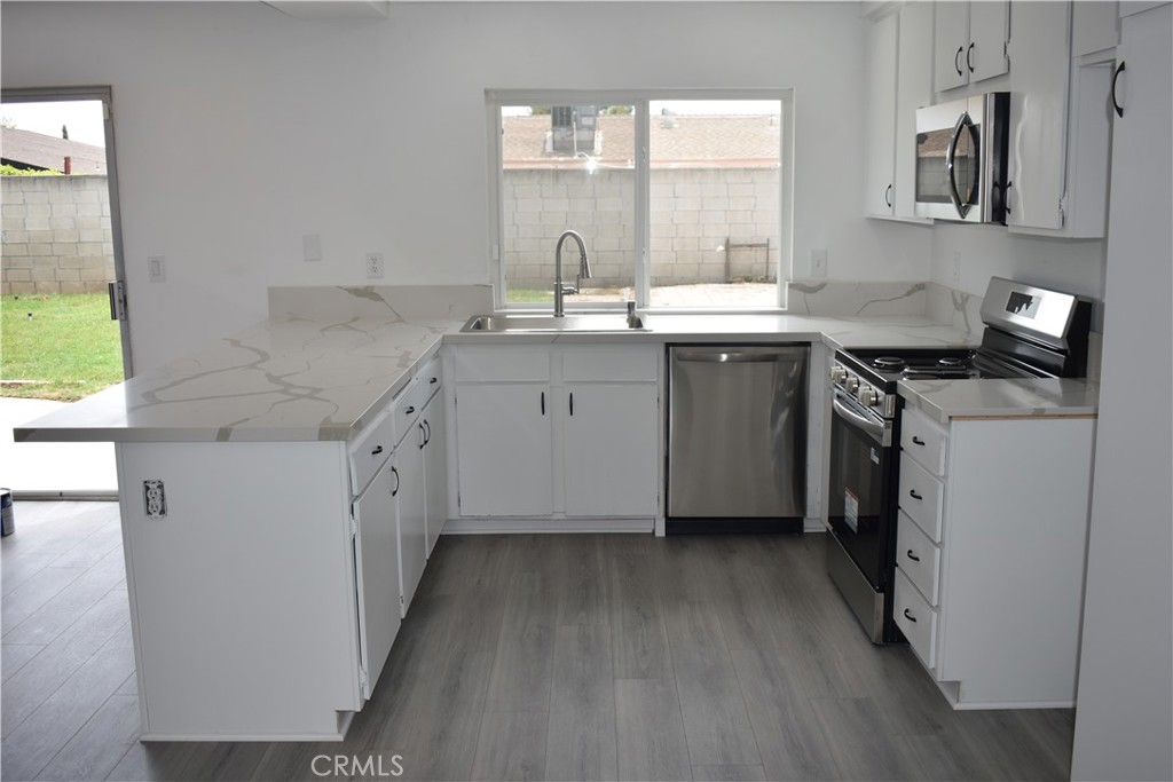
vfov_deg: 40.0
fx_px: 1075
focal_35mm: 33
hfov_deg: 57.2
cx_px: 586
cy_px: 391
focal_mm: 22
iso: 140
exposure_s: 1/200
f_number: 5
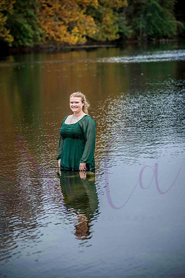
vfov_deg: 17.1
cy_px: 139
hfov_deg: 11.4
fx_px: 925
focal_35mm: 120
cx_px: 92
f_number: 4
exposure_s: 1/320
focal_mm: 120
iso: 1600
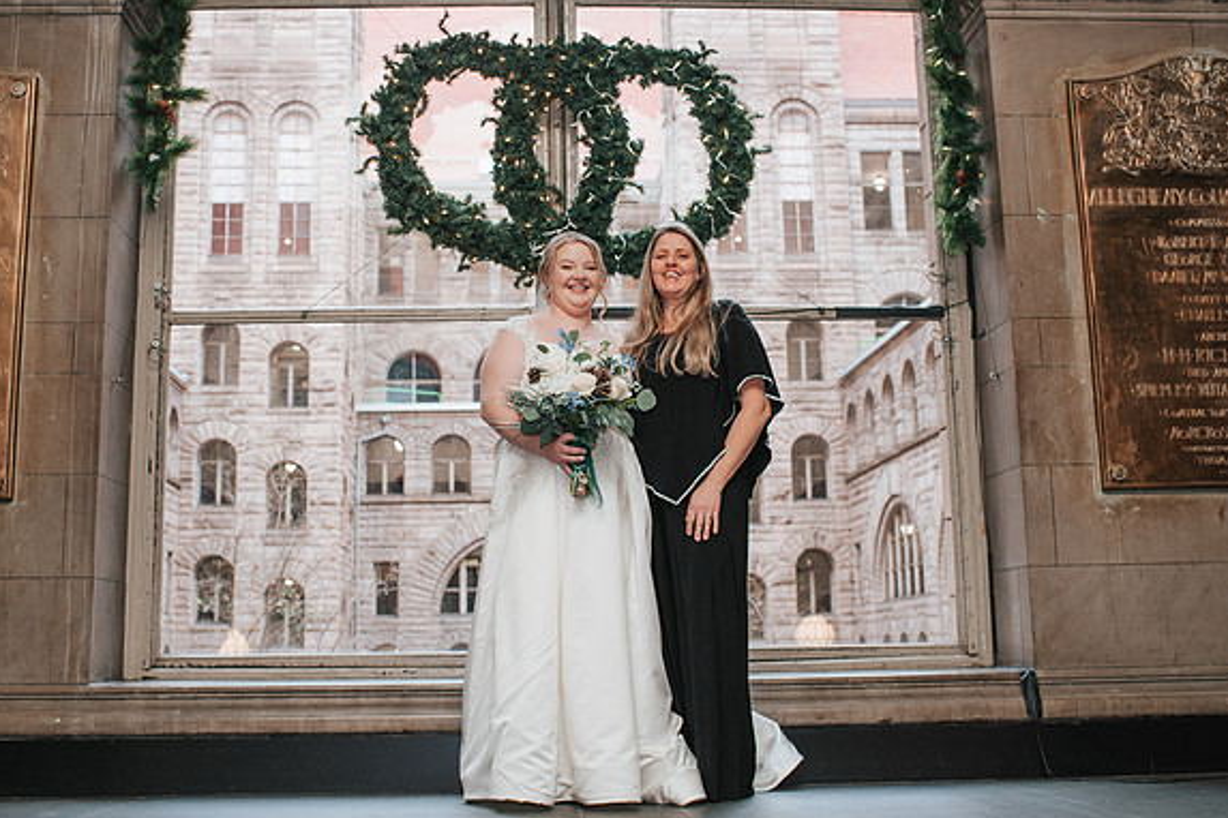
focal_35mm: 43
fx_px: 1467
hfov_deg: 45.4
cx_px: 568
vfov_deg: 31.2
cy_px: 372
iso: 800
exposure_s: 1/200
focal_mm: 35
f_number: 3.5
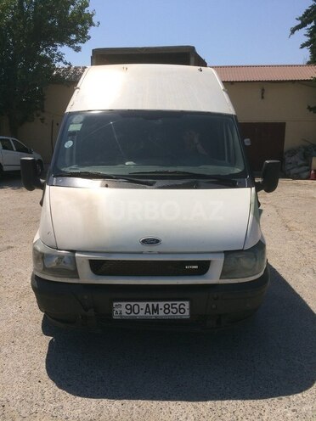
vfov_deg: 61.7
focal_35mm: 29
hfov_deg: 48.2
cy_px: 210
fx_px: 353
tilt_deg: -11.4
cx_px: 158
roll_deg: -1.1
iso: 32
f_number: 2.2
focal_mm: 4.15
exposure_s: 1/4115
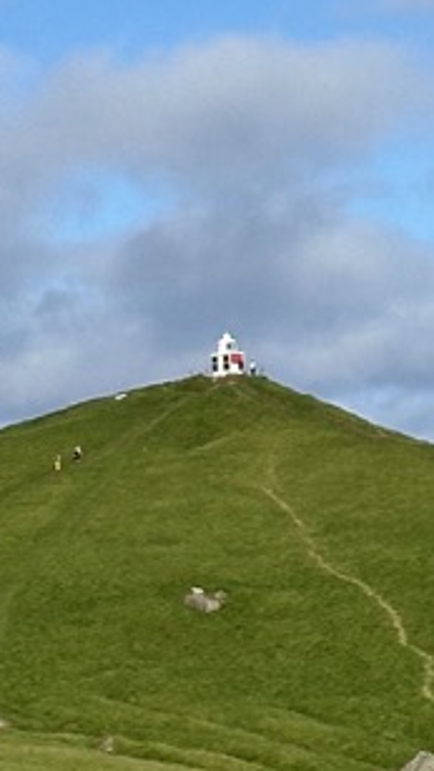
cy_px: -3
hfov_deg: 5.5
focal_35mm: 218
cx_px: 886
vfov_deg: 9.8
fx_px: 4454
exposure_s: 1/6623
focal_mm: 6.86
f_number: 1.78
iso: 64
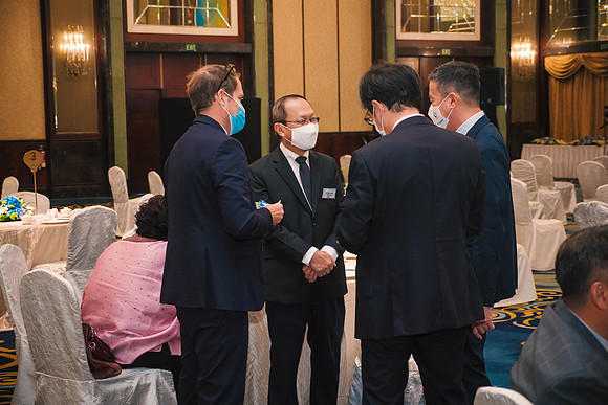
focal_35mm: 75
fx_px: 1265
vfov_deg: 18.2
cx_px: 304
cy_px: 202
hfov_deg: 27.0
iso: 1600
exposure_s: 1/80
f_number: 2.8
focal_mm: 35
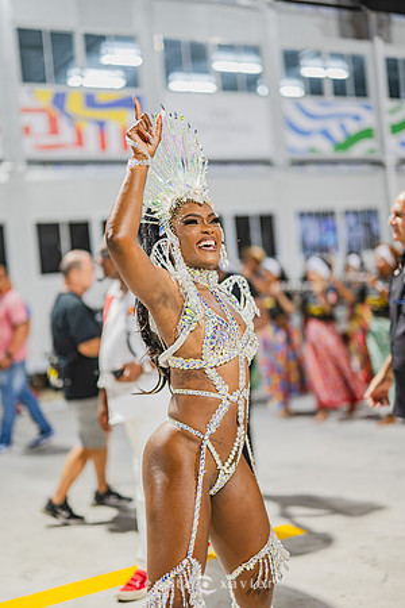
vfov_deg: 39.6
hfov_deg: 27.0
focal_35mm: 50
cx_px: 202
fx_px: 844
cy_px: 304
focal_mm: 50
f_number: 1.3
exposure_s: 1/1000
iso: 1600
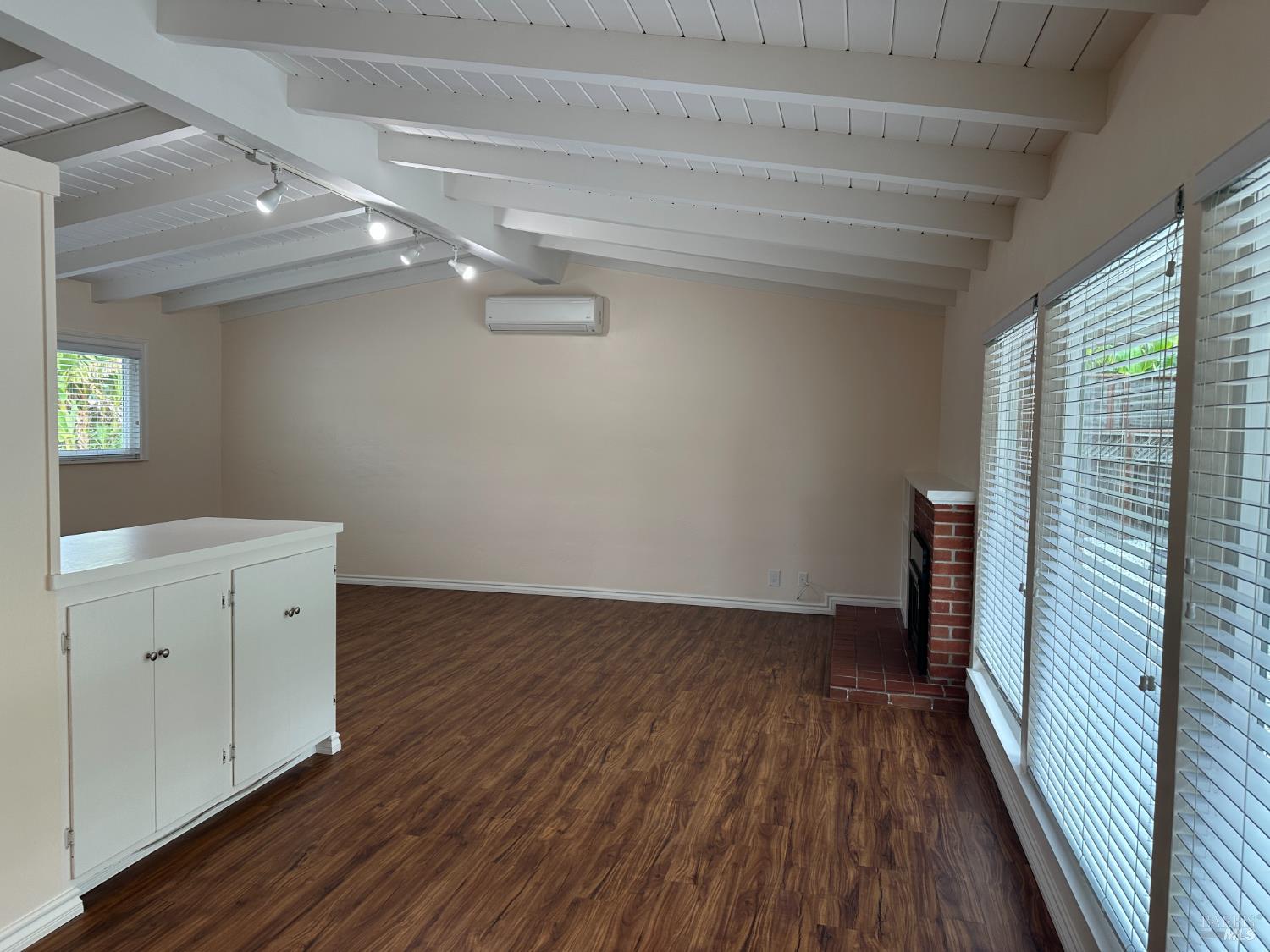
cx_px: 635
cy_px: 476
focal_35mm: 24
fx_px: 881
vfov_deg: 56.8
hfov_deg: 71.6
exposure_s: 1/150
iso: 80
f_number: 1.78
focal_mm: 6.86
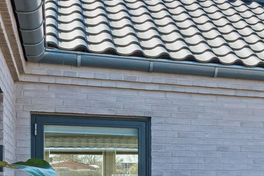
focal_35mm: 91
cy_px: 160
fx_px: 668
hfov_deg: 16.8
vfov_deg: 14.9
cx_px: 529
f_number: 10
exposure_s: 1/200
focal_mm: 16
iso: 200
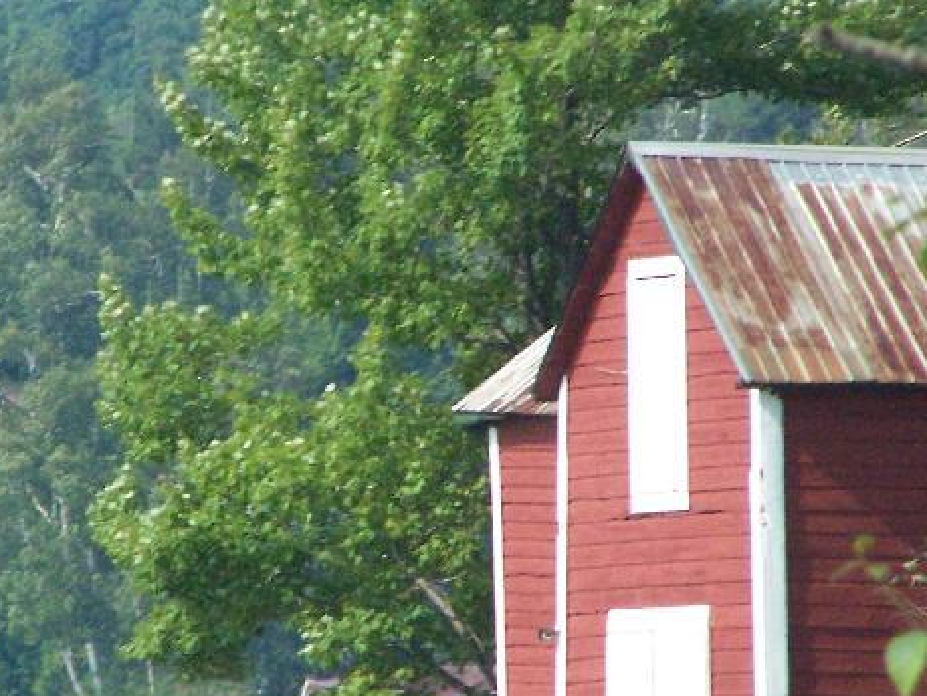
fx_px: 22281
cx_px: 325
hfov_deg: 2.4
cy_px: 399
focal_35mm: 832
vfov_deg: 1.8
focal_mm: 63
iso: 400
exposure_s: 1/640
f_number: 5
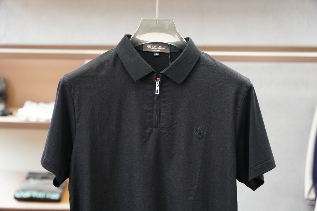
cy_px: 106
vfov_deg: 18.2
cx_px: 158
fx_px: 660
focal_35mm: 75
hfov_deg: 27.0
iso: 640
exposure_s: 1/125
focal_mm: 50
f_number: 3.5
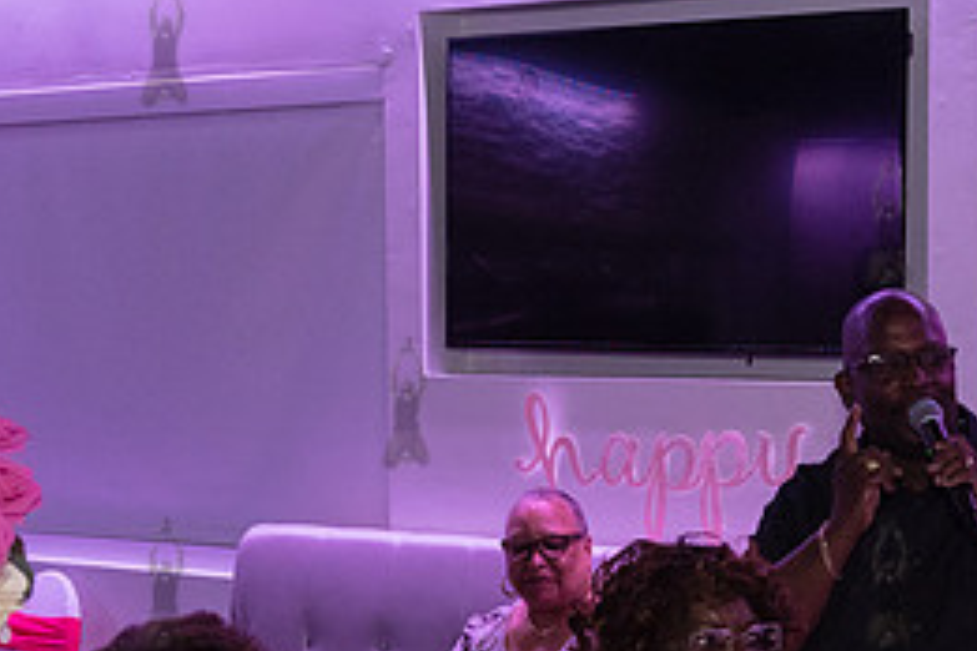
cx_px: 887
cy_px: 582
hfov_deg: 22.3
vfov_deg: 15.2
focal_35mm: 89
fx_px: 2415
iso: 4000
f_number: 4.5
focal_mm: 40
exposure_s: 1/200
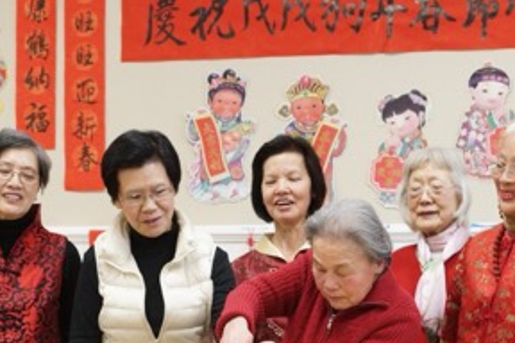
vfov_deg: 18.0
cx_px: 342
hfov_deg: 26.8
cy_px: 280
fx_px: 1073
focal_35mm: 75
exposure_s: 1/60
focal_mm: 30
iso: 1250
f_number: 3.5
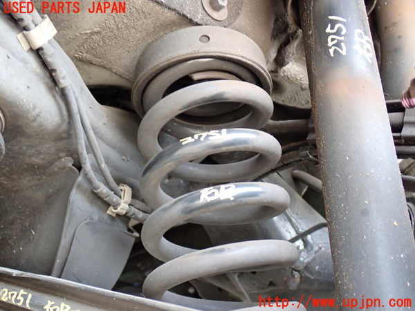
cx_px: 208
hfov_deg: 42.9
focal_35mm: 44
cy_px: 156
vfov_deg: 32.9
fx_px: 528
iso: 400
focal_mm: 7.84
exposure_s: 1/40
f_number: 2.9
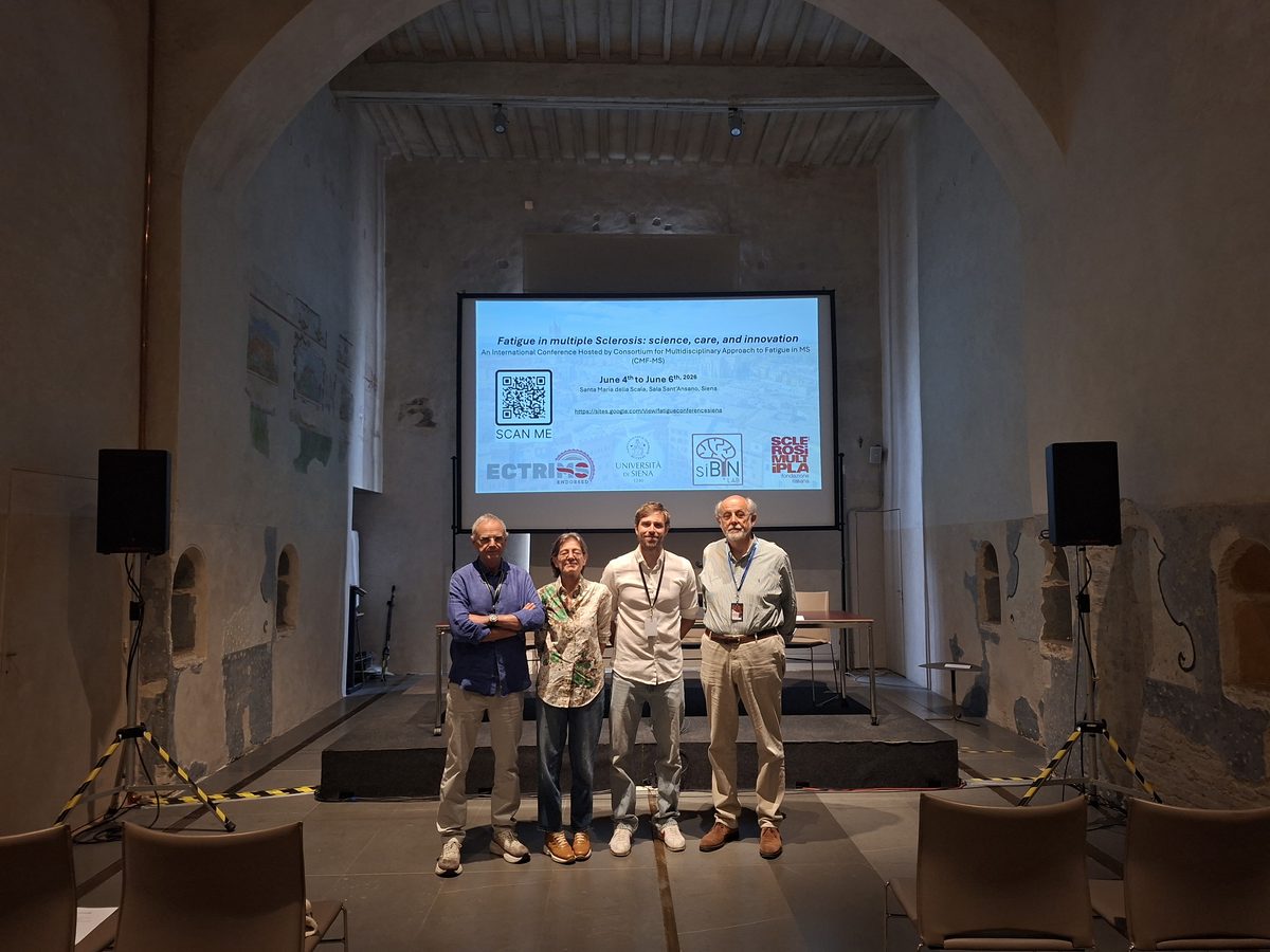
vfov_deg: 58.9
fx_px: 844
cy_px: 476
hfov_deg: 73.9
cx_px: 635
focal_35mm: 23
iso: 320
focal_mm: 5.54
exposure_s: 1/50
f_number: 1.8
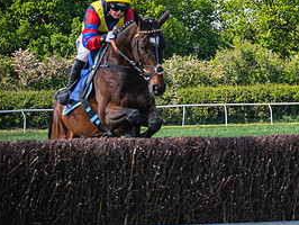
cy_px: 102
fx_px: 2663
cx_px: 272
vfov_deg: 4.8
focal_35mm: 308
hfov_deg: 6.4
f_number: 5
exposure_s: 1/2000
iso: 400
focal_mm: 82
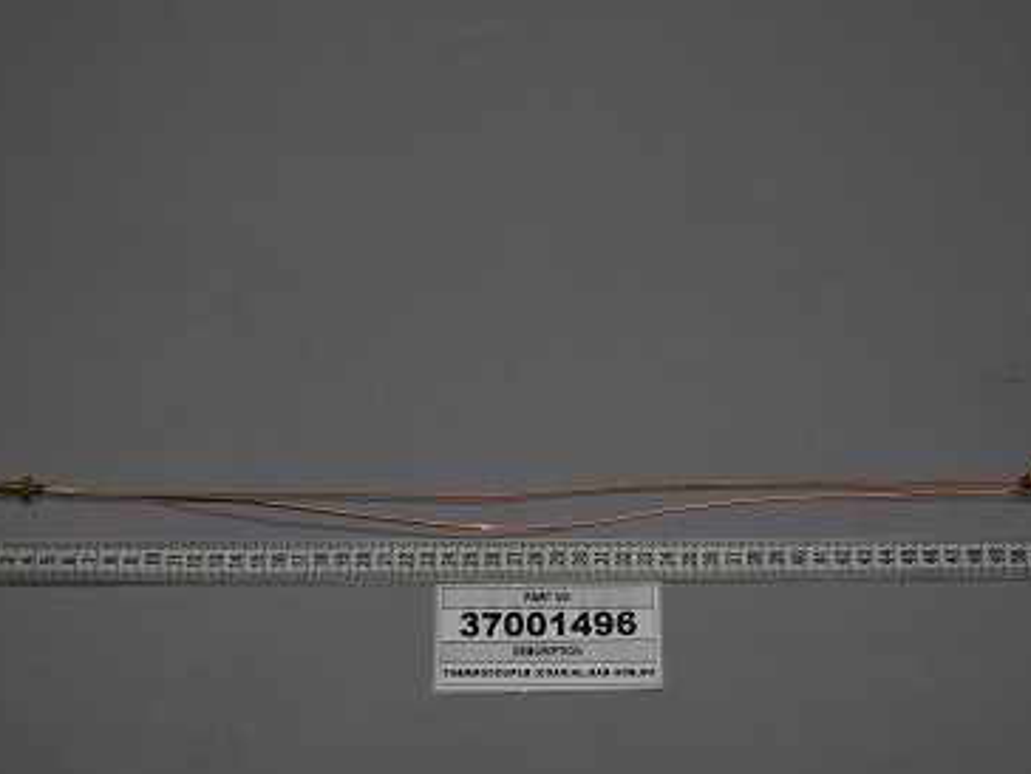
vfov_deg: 29.1
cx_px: 530
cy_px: 424
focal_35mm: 50
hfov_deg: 38.2
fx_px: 1489
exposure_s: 1/80
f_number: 4
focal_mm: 28
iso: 200
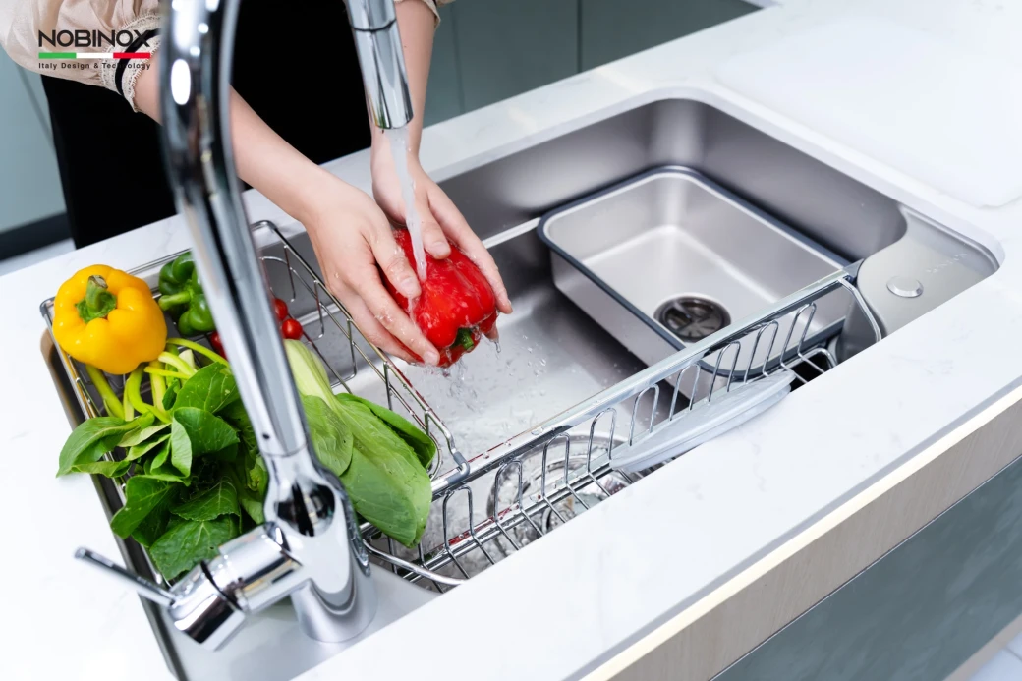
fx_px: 880
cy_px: 340
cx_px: 511
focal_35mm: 31
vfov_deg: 42.3
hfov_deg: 60.3
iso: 200
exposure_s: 1/160
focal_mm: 31
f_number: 4
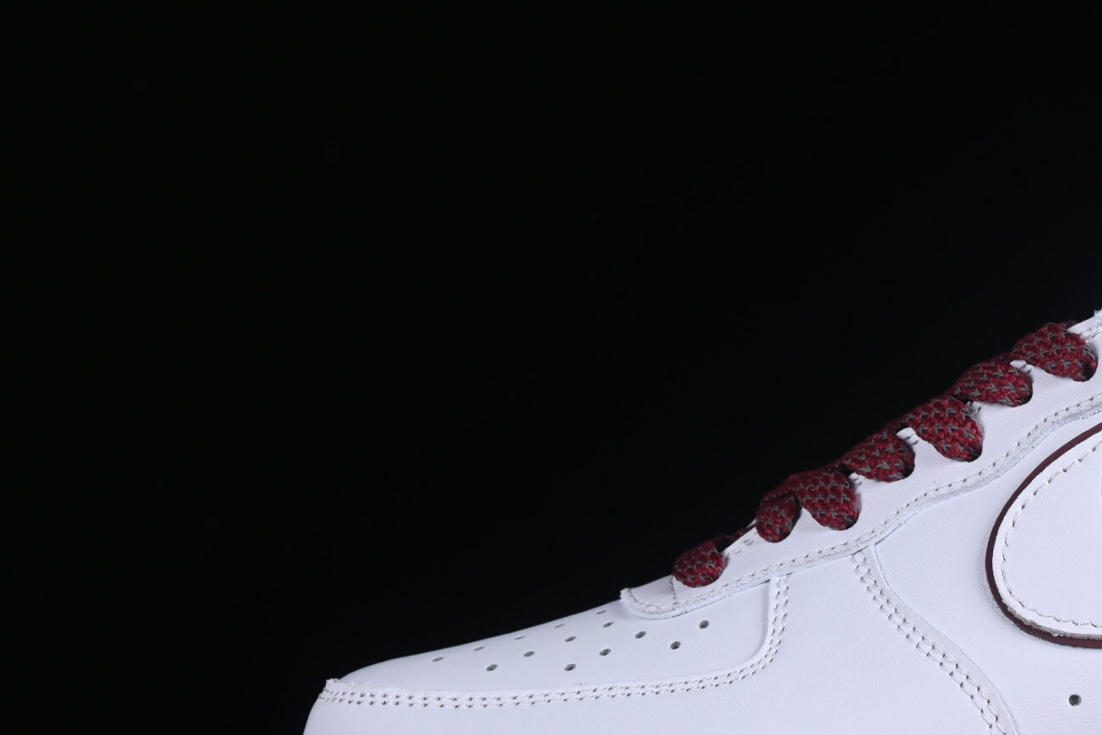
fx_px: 4500
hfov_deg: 13.8
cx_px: 1041
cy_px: 513
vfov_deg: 9.3
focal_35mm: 147
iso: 160
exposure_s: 1/125
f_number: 8
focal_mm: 50
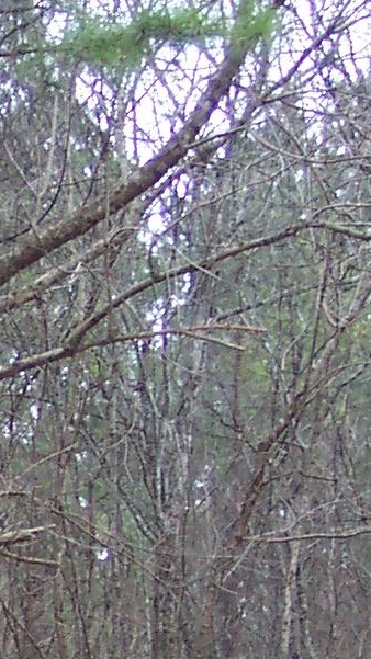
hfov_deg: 8.1
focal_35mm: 143
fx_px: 2501
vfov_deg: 14.6
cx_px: -367
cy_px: 772
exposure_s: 1/60
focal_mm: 8
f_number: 2.8
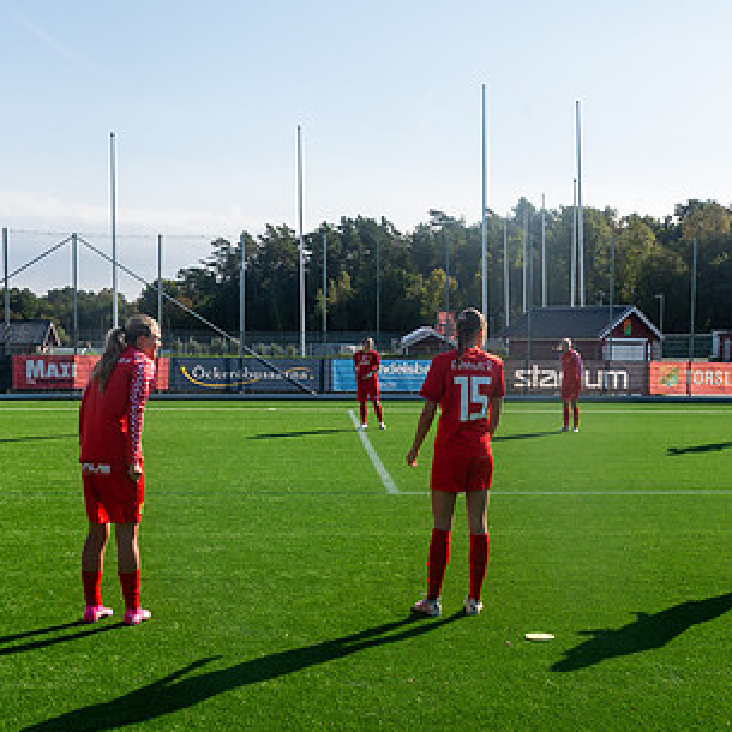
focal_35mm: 50
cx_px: 360
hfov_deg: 34.0
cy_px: 457
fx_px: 1196
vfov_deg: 33.9
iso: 560
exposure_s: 1/1000
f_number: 7.1
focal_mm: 29
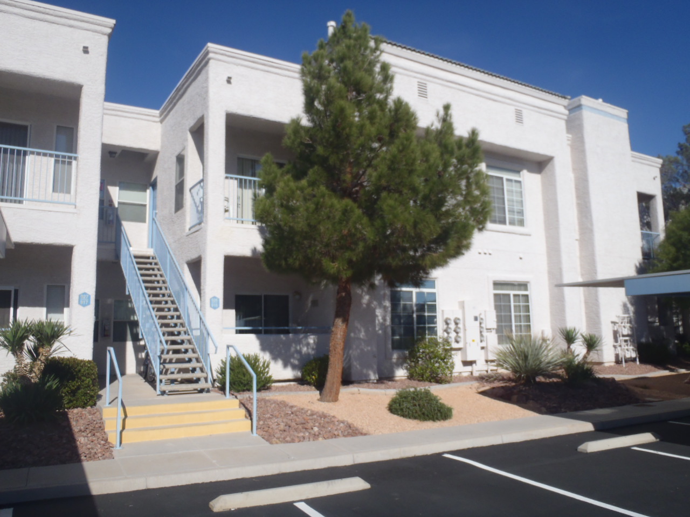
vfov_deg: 49.7
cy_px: 258
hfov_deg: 63.4
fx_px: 558
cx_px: 345
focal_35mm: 28
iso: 80
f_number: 10
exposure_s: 1/125
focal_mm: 5
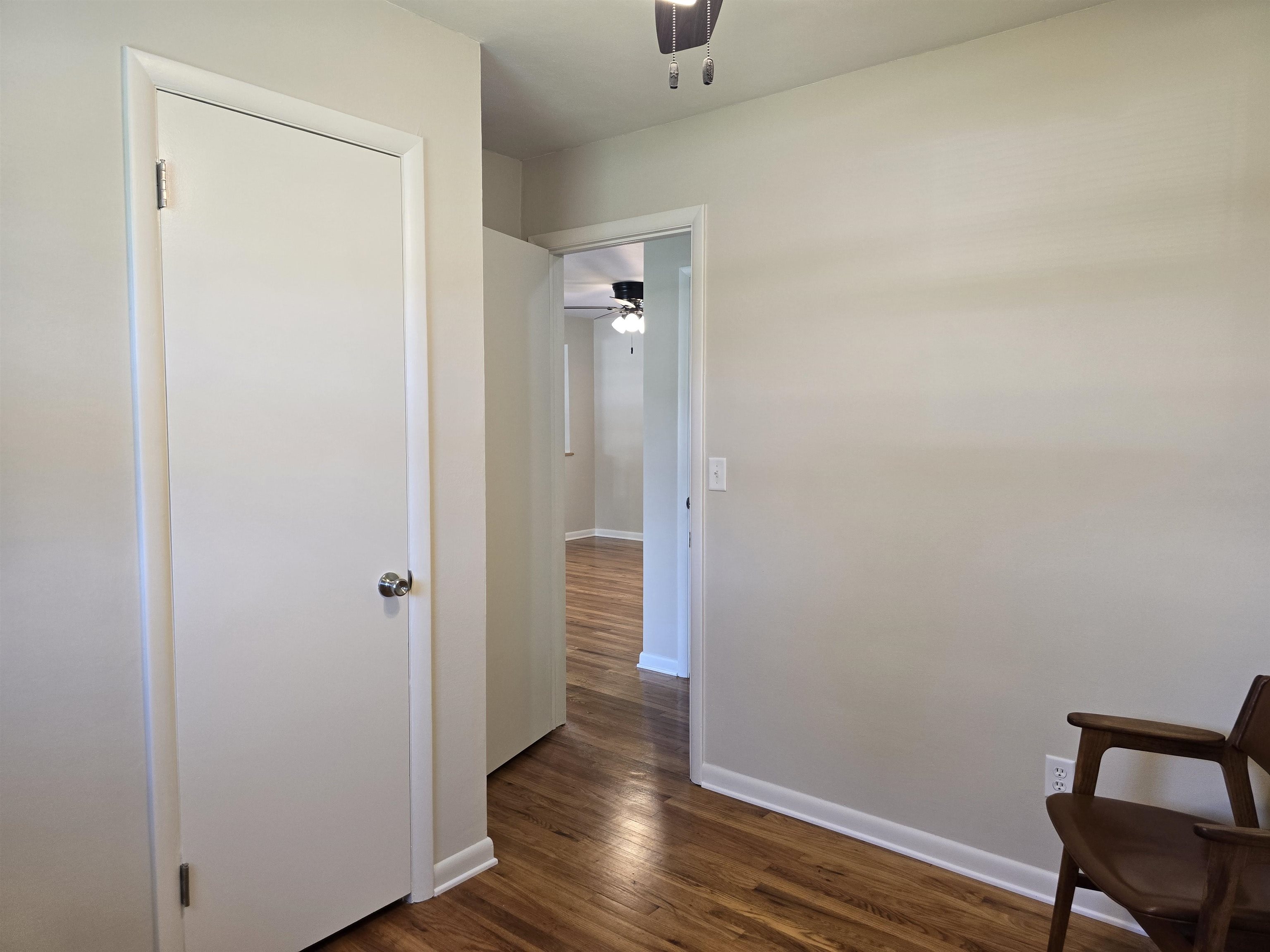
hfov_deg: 73.9
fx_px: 844
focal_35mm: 23
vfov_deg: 58.9
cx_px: 635
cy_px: 476
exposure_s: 1/120
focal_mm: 6.3
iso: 200
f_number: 1.7
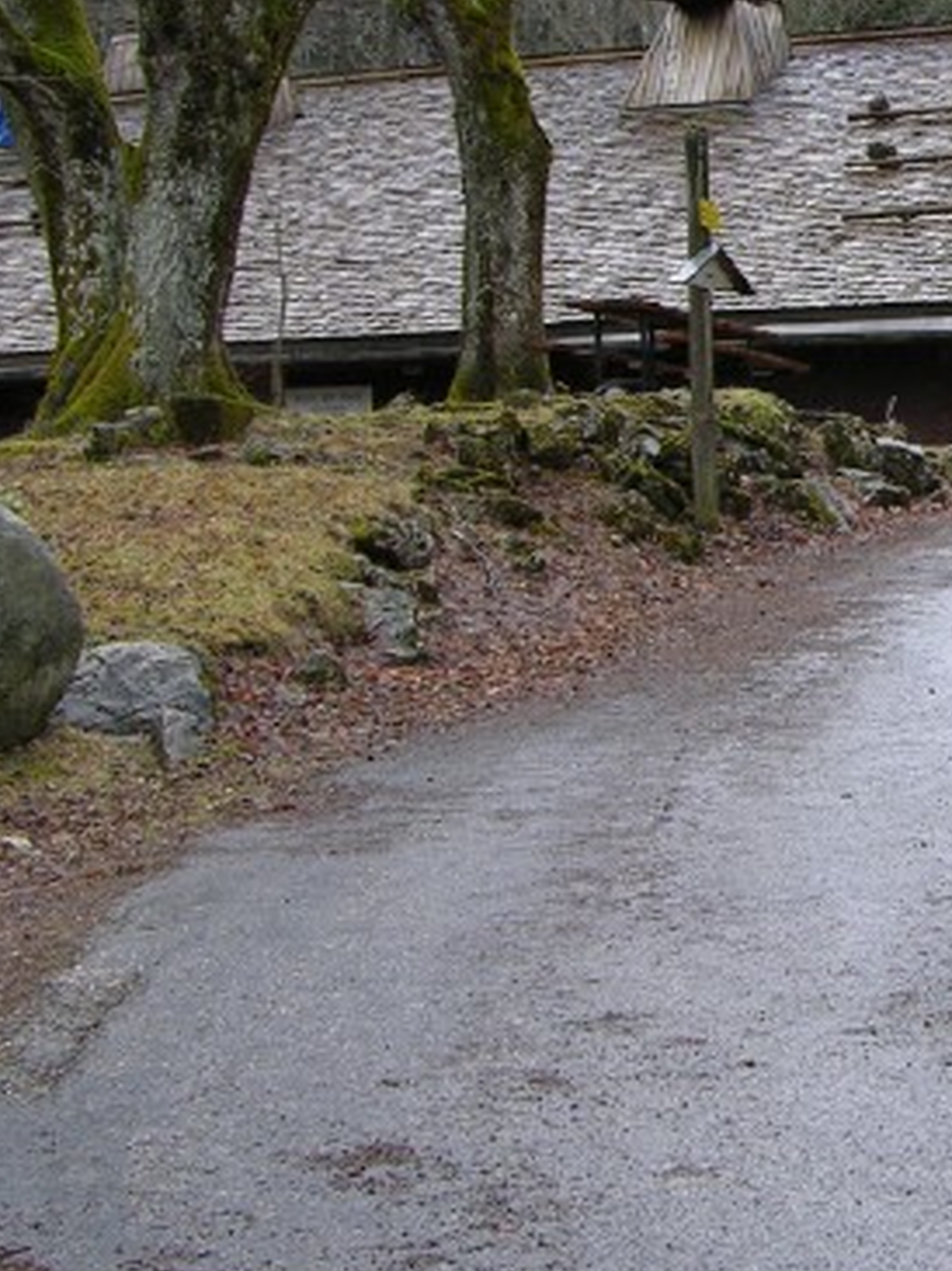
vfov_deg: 19.9
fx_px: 3598
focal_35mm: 98
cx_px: 1254
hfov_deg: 14.4
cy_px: 368
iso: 50
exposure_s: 1/56.4
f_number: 3.5
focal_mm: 8.9
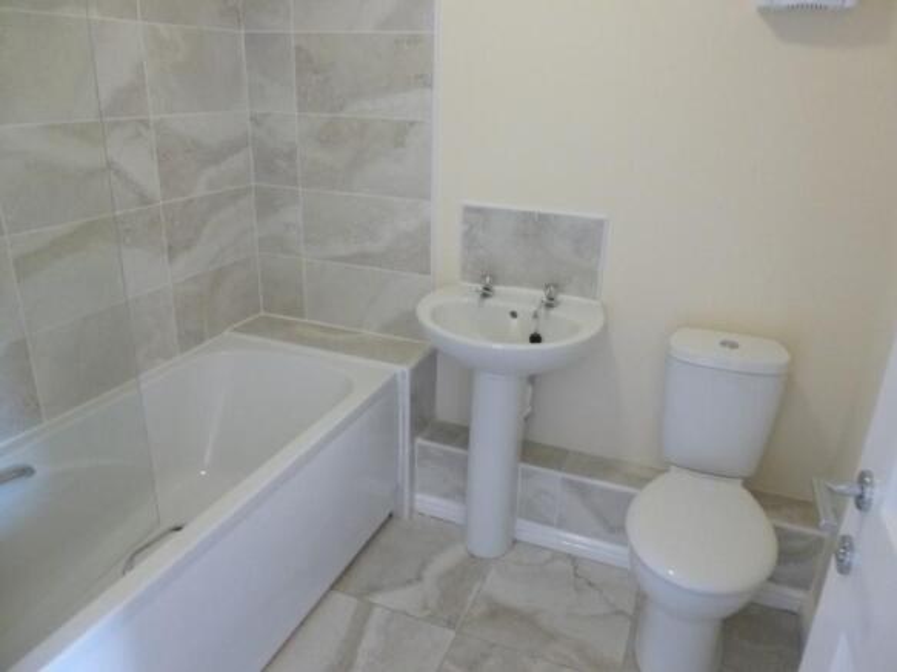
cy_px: 336
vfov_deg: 54.9
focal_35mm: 25
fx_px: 648
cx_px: 448
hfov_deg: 69.4
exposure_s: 1/8
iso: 400
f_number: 3.1
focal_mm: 4.5
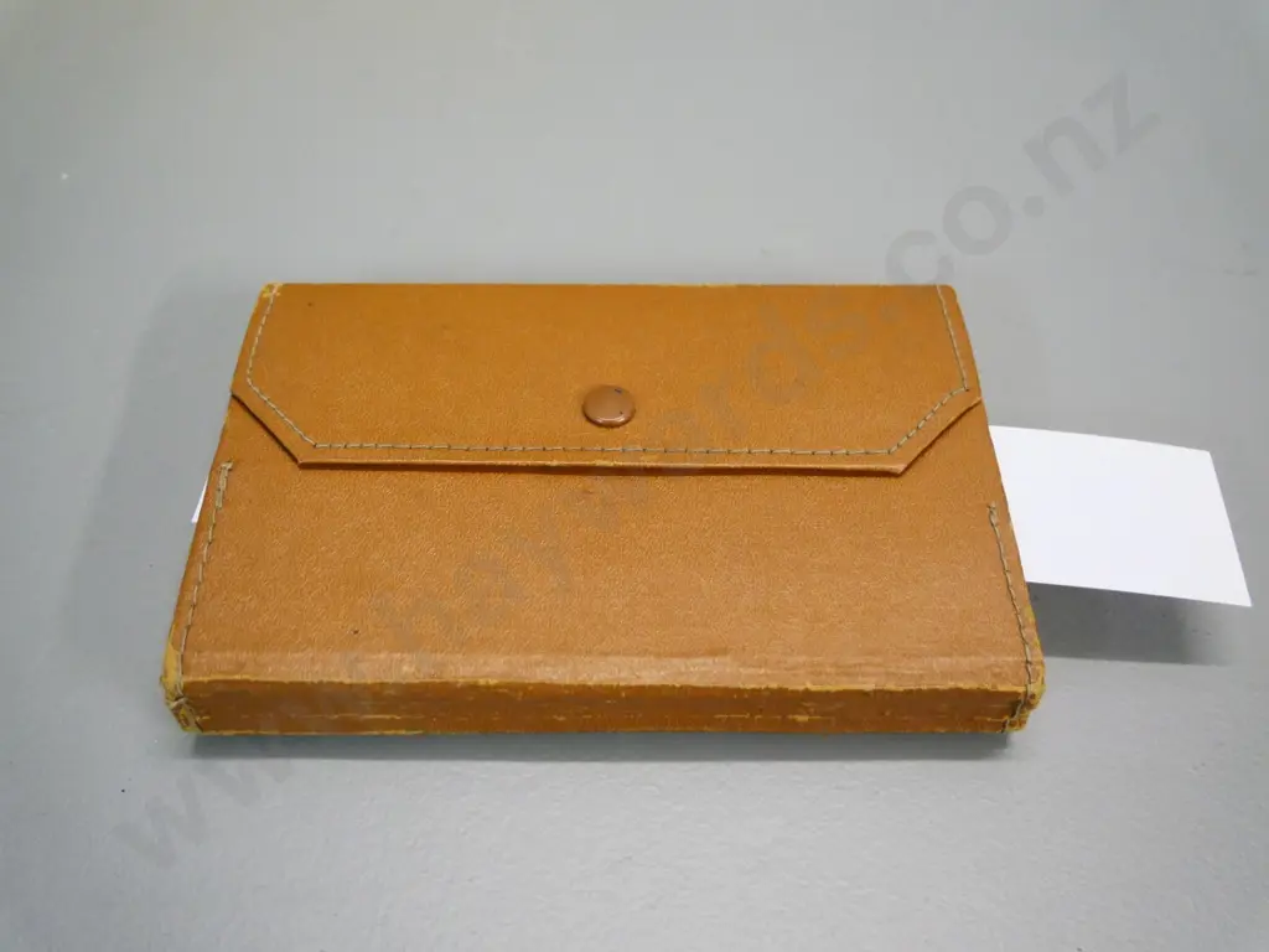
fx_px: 1246
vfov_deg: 41.8
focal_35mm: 34
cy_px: 476
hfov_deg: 54.0
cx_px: 634
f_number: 3.8
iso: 3200
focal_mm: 17
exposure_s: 1/160
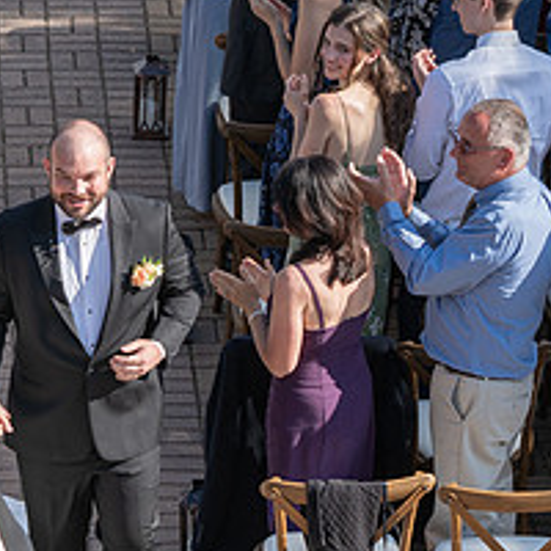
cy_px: 467
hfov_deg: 7.0
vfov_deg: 7.0
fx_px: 4484
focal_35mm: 249
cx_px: 19
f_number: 5.6
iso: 100
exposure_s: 1/320
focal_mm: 79
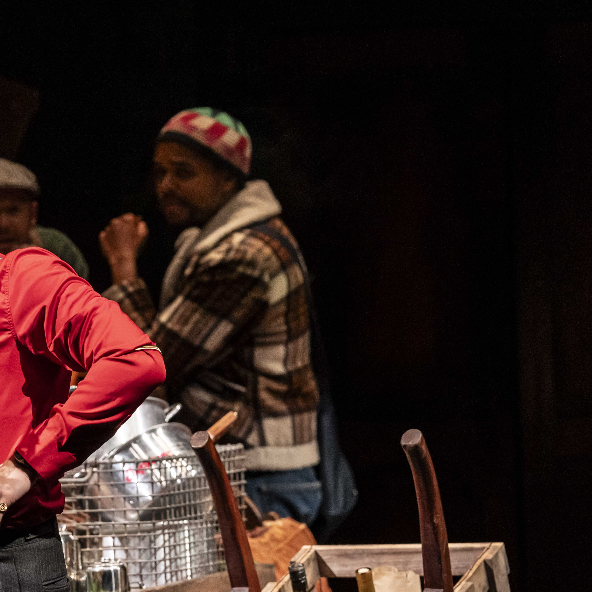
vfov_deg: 6.4
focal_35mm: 273
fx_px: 5282
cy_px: 366
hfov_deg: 6.4
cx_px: 0
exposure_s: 1/250
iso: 1600
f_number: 4
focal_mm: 151
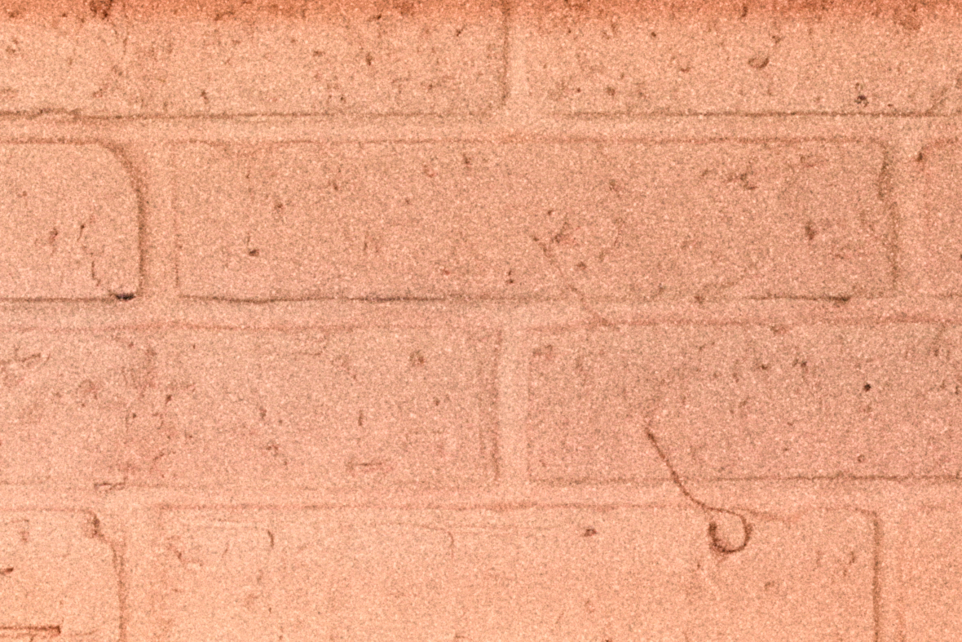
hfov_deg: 6.9
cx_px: -624
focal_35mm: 291
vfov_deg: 4.5
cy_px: 1902
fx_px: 7777
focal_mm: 49
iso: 2500
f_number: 4
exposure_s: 1/100
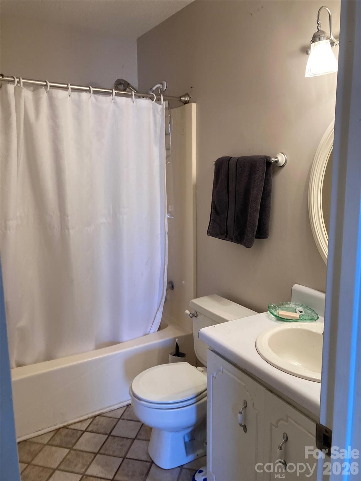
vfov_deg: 63.4
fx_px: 389
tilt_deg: -7.5
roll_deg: +1.2
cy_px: 240
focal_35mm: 28
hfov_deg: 49.7
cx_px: 180
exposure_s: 1/60
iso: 80
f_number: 1.8
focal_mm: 3.99
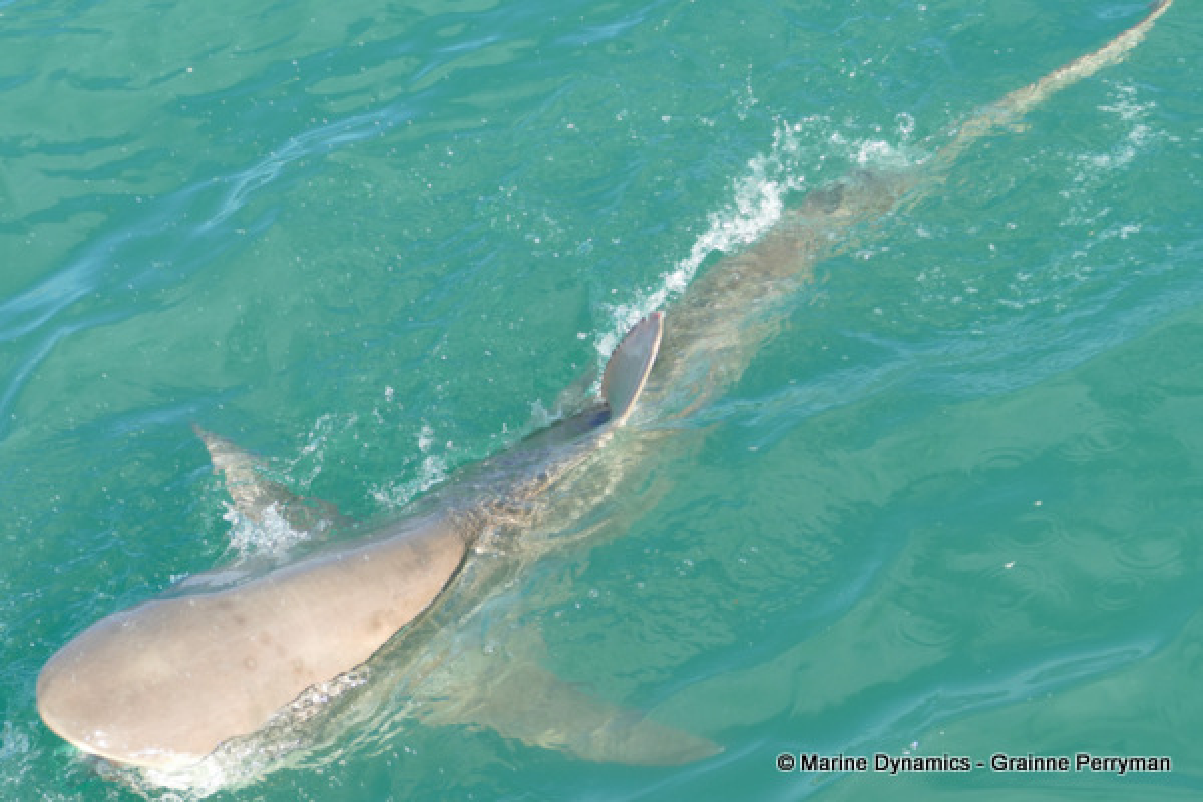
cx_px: 602
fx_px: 2473
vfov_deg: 18.4
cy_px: 401
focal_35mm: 74
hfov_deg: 27.3
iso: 125
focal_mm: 26.91
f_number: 3.7
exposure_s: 1/500
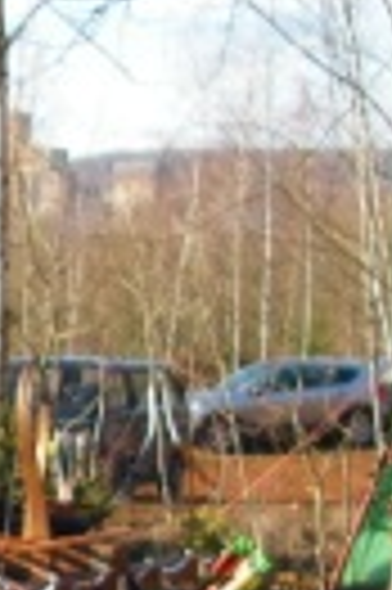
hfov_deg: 9.7
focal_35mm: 135
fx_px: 2211
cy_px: 518
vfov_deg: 15.1
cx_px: -279
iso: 64
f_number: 3.3
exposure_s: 1/200
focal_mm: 6.3
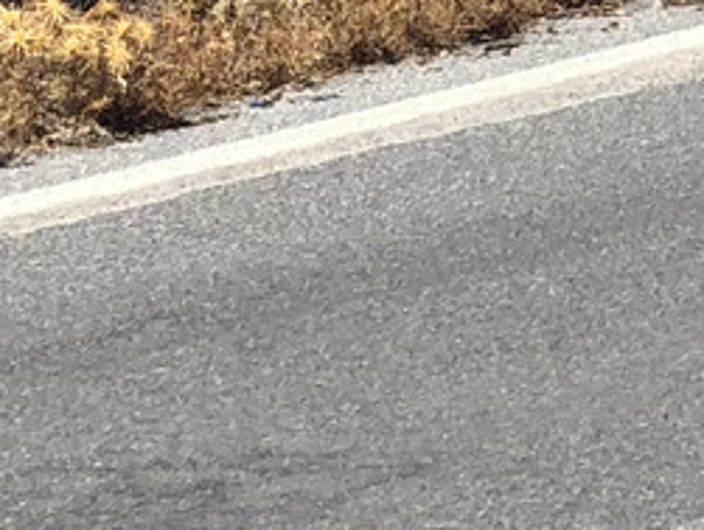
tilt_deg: +1.7
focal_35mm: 331
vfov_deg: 4.3
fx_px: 6741
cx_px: 1559
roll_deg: +0.3
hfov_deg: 5.8
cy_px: -1004
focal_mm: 6
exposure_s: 1/1116
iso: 16
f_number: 2.4
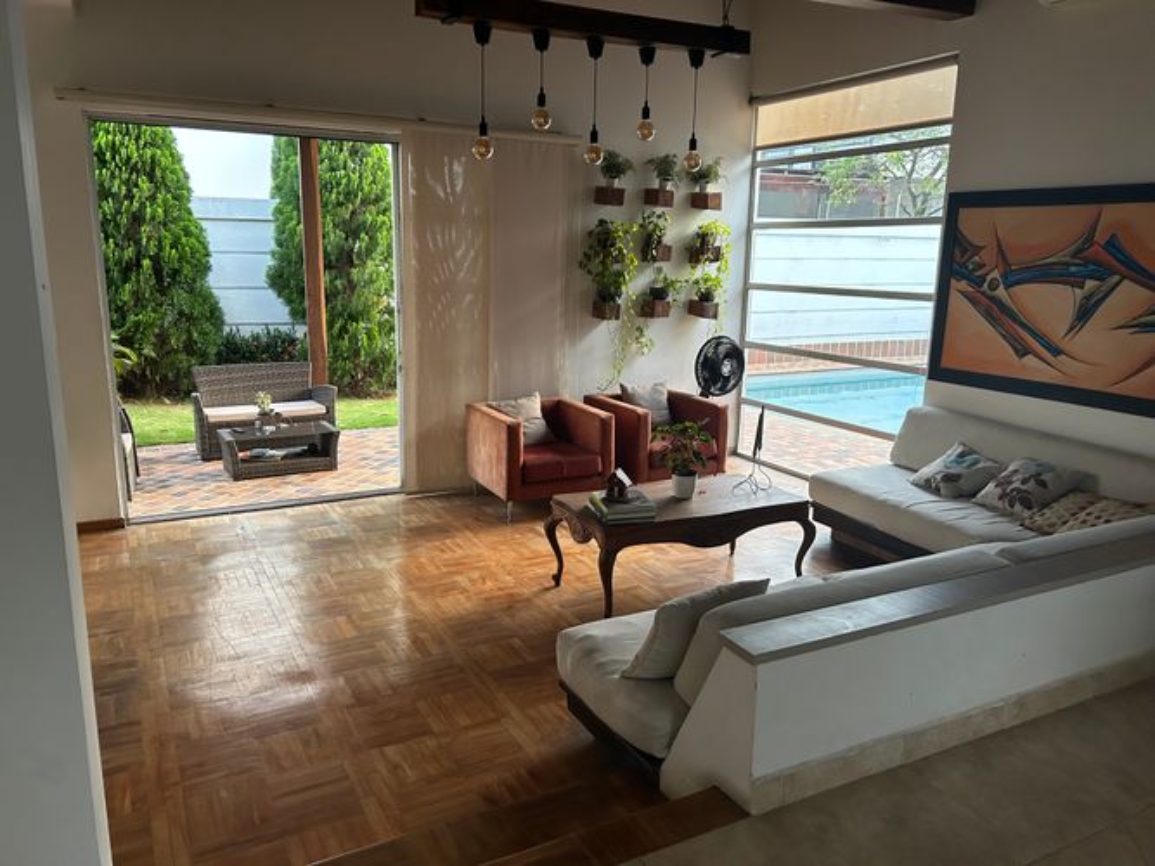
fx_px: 867
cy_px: 433
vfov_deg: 53.0
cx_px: 578
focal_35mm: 26
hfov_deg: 67.3
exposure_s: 1/60
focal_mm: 5.7
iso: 250
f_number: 1.5
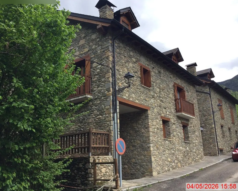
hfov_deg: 54.2
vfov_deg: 44.5
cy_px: 95
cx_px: 111
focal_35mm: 33
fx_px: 232
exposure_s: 1/558
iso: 25
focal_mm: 3.3
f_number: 2.4
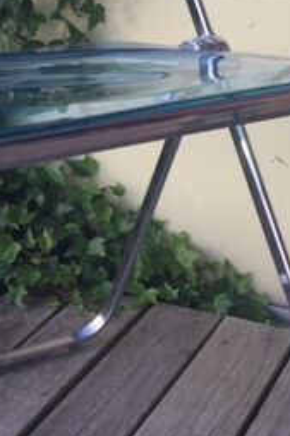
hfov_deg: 17.6
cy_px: 196
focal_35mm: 76
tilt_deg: -17.0
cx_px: 27
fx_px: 920
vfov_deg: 26.7
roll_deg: +0.1
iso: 32
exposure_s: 1/119
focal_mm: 4.15
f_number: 2.2
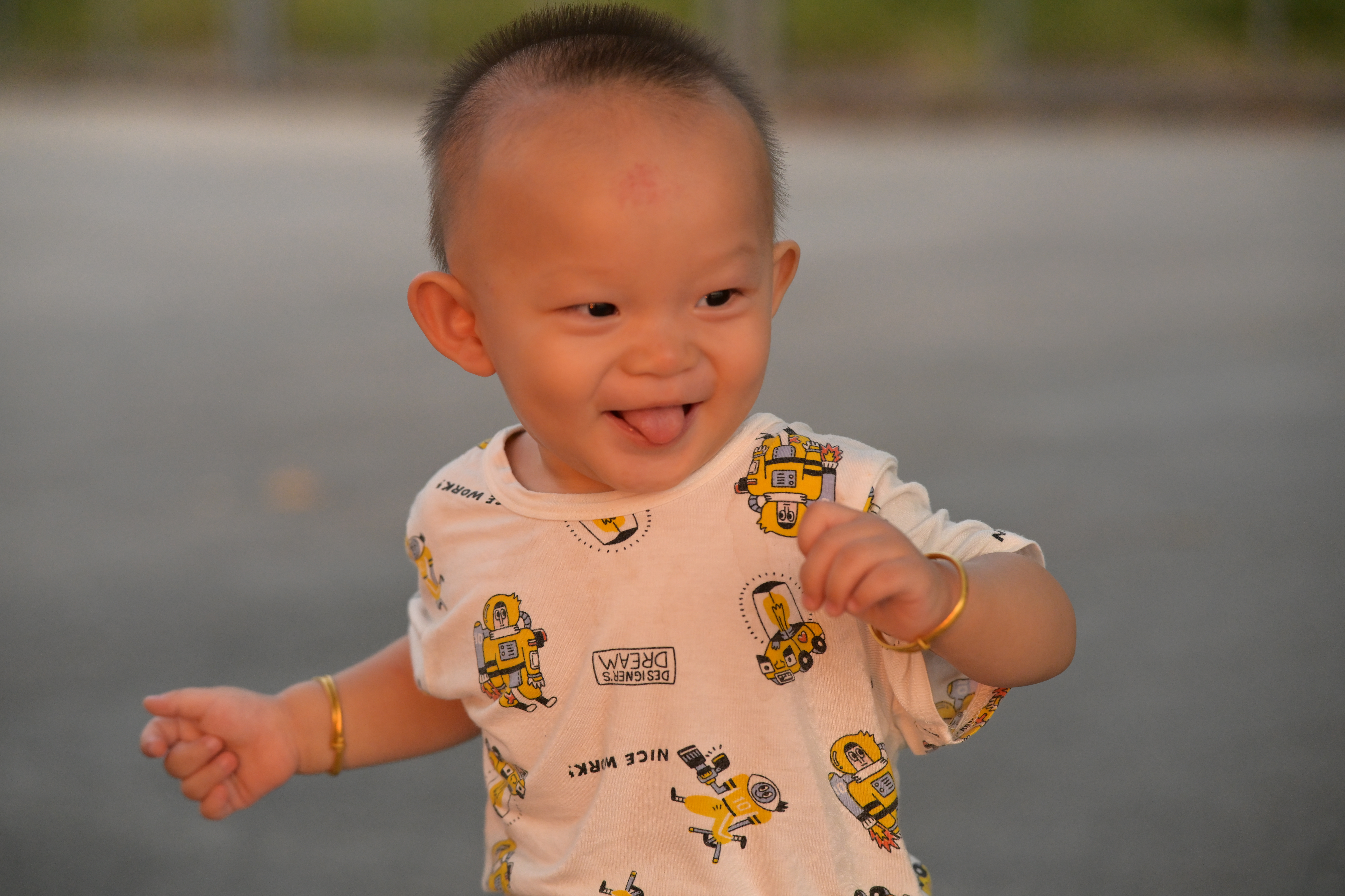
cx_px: 672
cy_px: 448
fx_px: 3175
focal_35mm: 85
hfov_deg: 23.9
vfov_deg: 16.1
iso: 2000
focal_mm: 85
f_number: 4
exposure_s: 1/2000
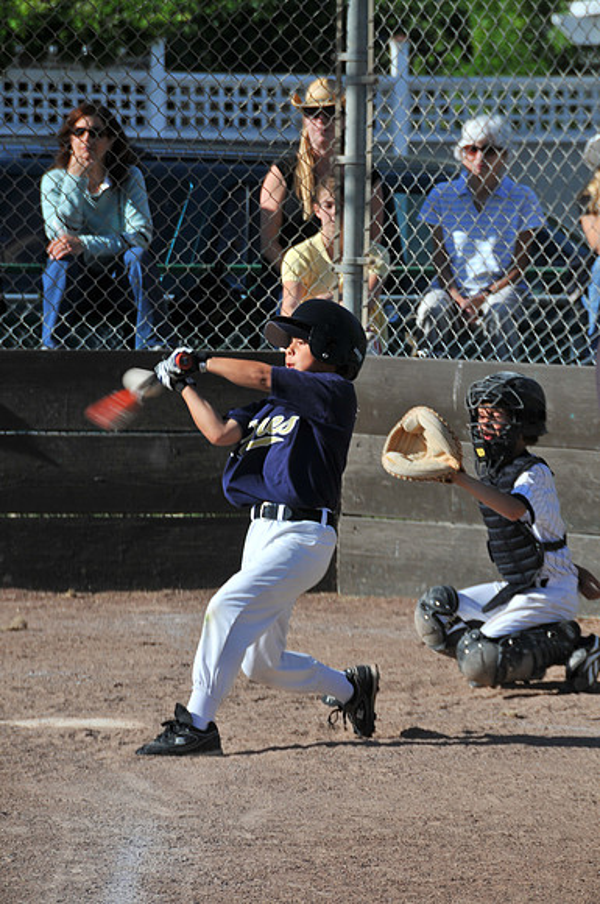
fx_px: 7522
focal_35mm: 300
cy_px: 452
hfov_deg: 4.6
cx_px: 300
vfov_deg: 6.9
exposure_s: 1/250
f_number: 8
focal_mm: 200
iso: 200
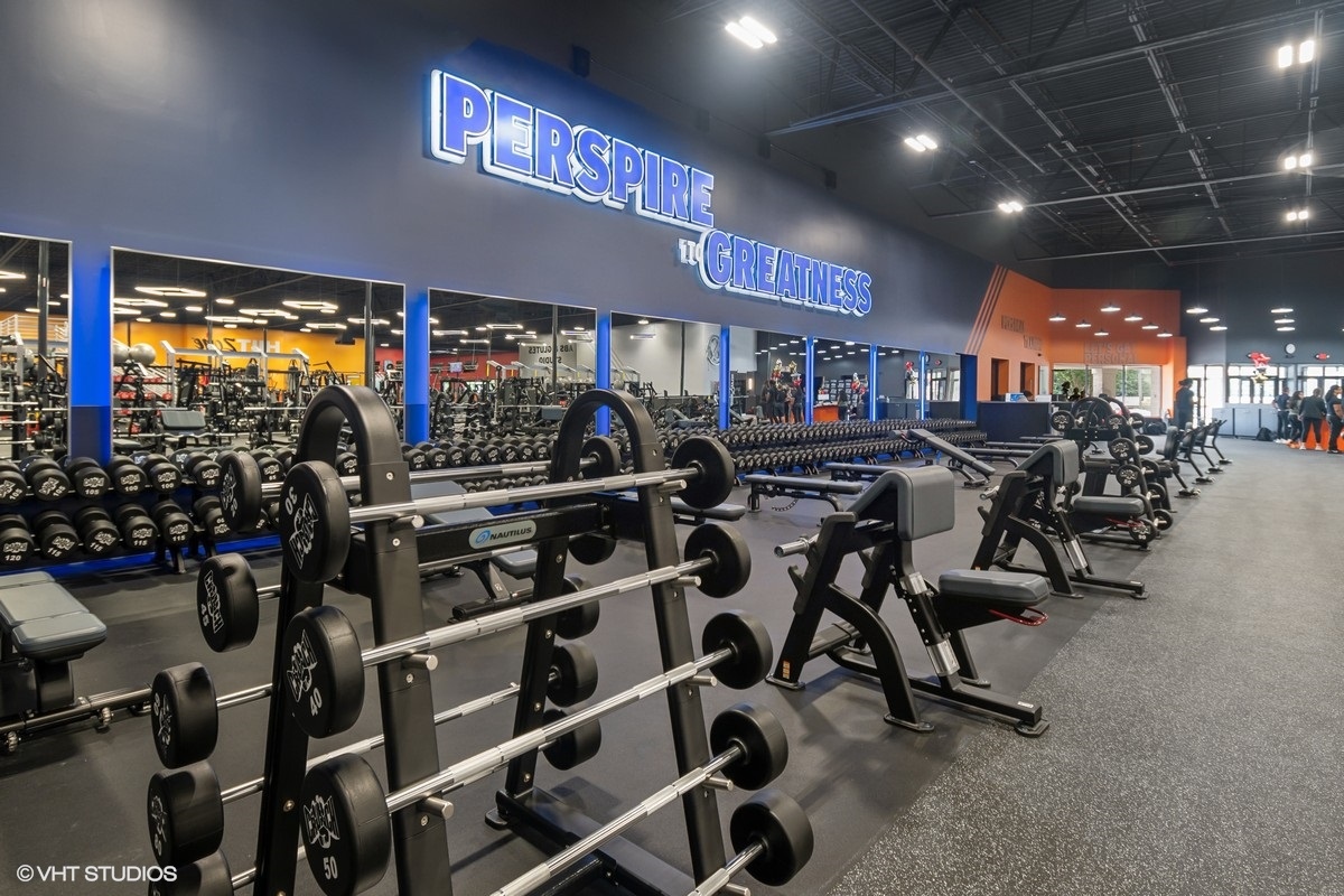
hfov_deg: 90.0
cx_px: 672
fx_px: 672
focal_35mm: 18
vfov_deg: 67.4
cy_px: 448
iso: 200
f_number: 5.6
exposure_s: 1/15
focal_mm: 12
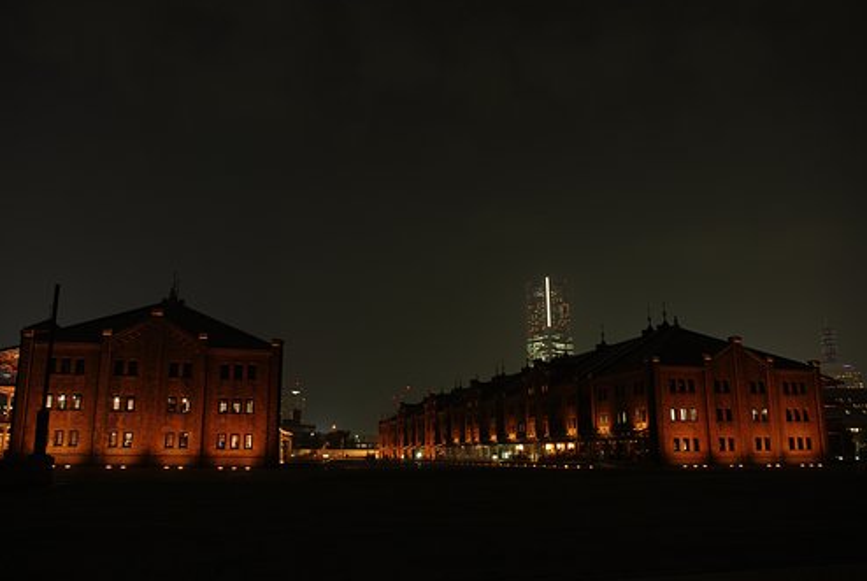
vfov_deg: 46.5
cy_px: 294
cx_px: 421
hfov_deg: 65.4
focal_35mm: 28
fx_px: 675
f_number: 6.3
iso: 100
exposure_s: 3
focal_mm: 18
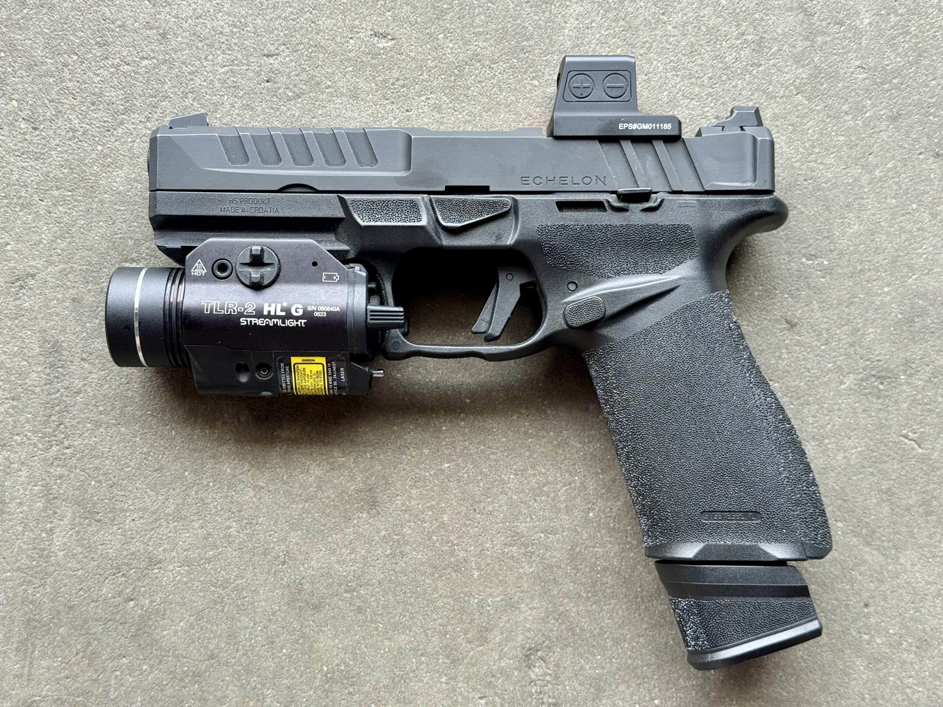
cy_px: 354
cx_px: 472
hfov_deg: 39.7
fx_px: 1308
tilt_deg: -87.0
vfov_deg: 30.3
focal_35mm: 48
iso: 64
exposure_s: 1/215
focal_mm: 6.76
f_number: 1.78
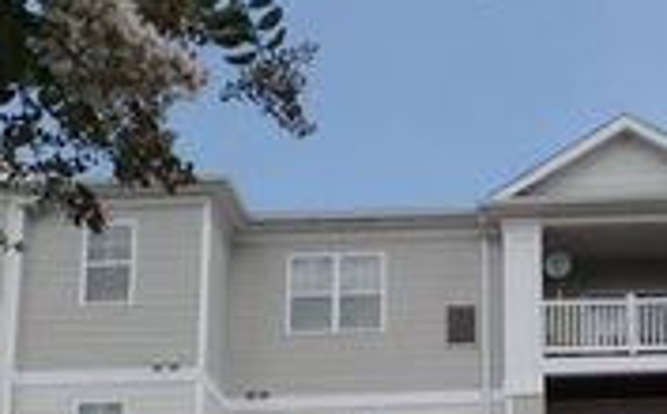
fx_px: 1252
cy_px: 574
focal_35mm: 69
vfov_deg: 17.4
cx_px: 573
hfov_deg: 28.9
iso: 80
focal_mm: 4.1
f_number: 3.2
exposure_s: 1/1000
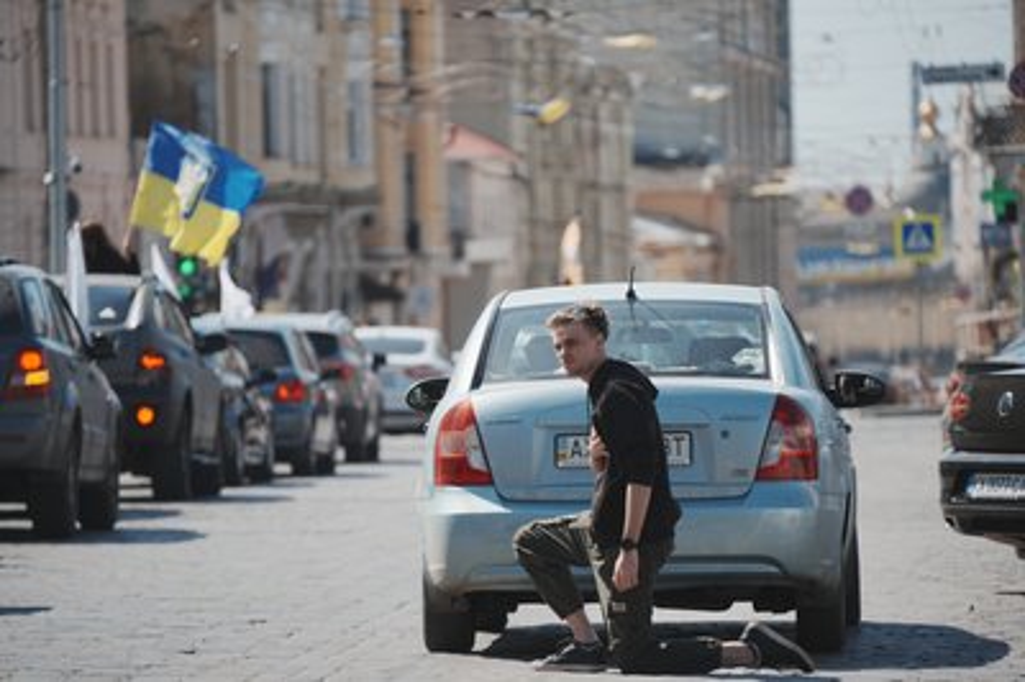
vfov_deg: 4.8
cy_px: 341
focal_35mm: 285
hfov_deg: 7.2
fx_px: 8108
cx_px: 512
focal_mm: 285
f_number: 5.6
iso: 100
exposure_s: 1/640
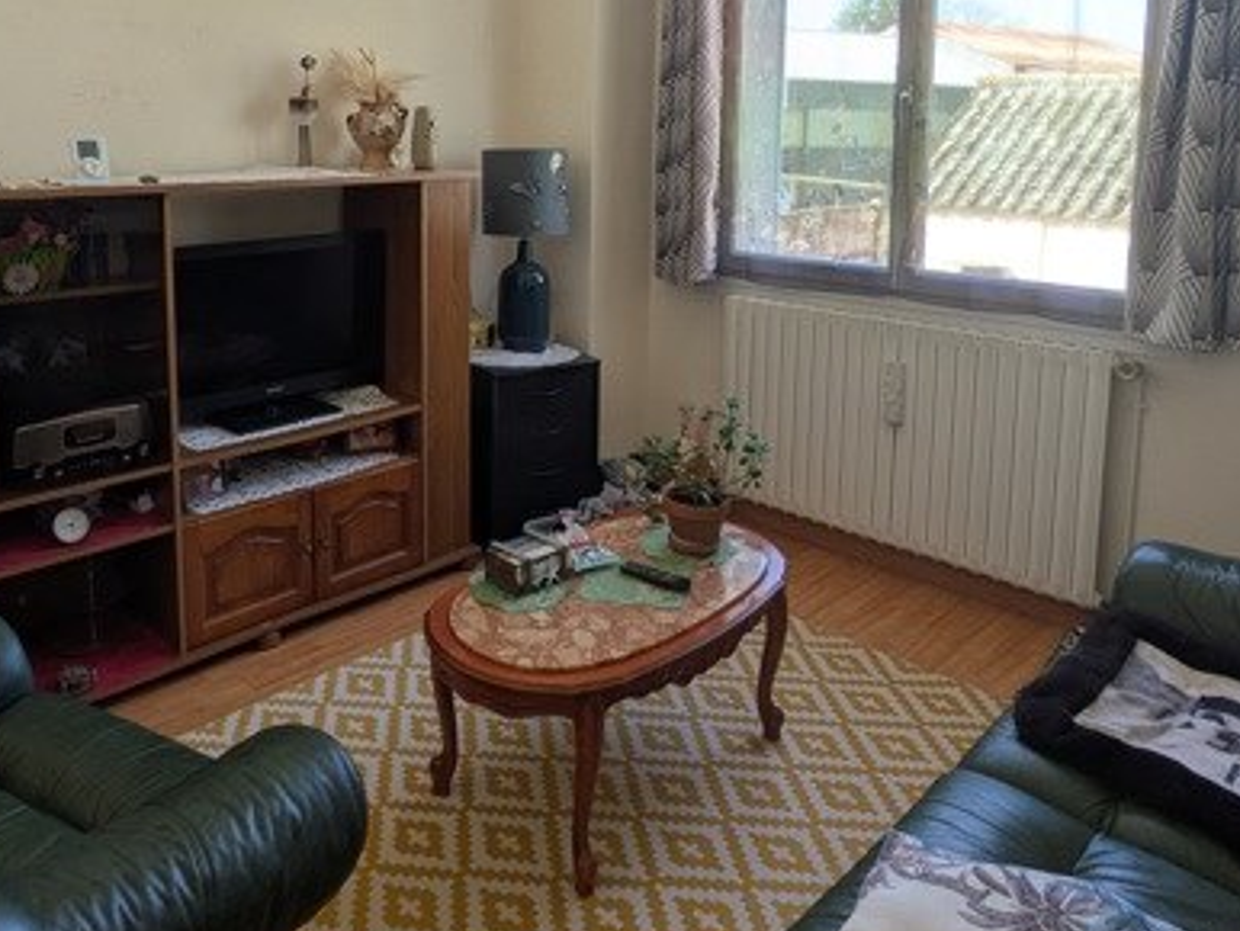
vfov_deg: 46.7
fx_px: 1039
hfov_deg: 61.3
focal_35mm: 29
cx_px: 520
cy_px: 241
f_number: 2.2
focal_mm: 1.83
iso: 51
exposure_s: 1/201
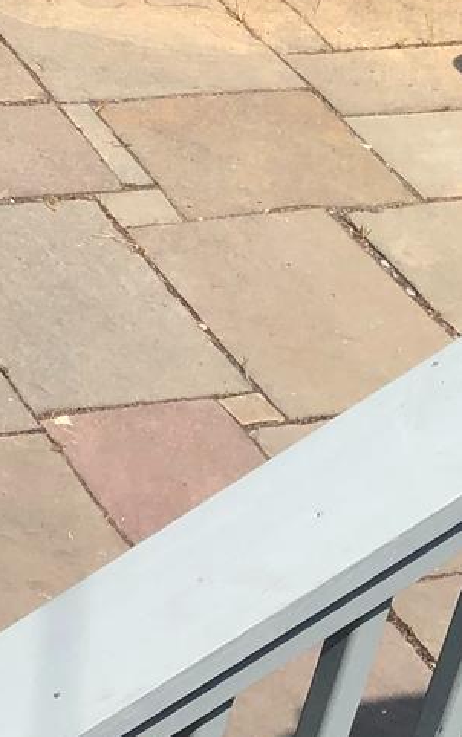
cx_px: -546
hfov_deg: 9.5
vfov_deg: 16.0
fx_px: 2534
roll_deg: -6.3
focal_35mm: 126
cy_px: -121
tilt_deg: -29.5
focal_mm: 3.99
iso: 20
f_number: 1.8
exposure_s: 1/1245
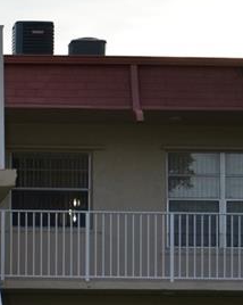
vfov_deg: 11.7
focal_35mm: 164
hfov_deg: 9.1
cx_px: -167
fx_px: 1476
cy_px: 289
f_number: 4.5
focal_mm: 26
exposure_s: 1/200
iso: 100
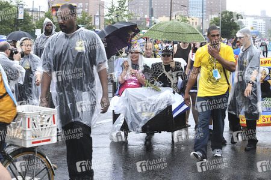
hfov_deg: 25.4
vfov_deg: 17.1
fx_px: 602
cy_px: 90
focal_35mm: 80
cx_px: 136
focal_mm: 80
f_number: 9
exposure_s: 1/400
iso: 640
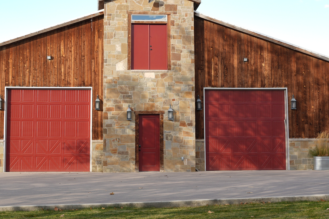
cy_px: 54
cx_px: 154
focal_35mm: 76
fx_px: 690
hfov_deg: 26.8
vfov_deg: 17.9
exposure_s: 1/320
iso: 80
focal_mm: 31.3
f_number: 2.8
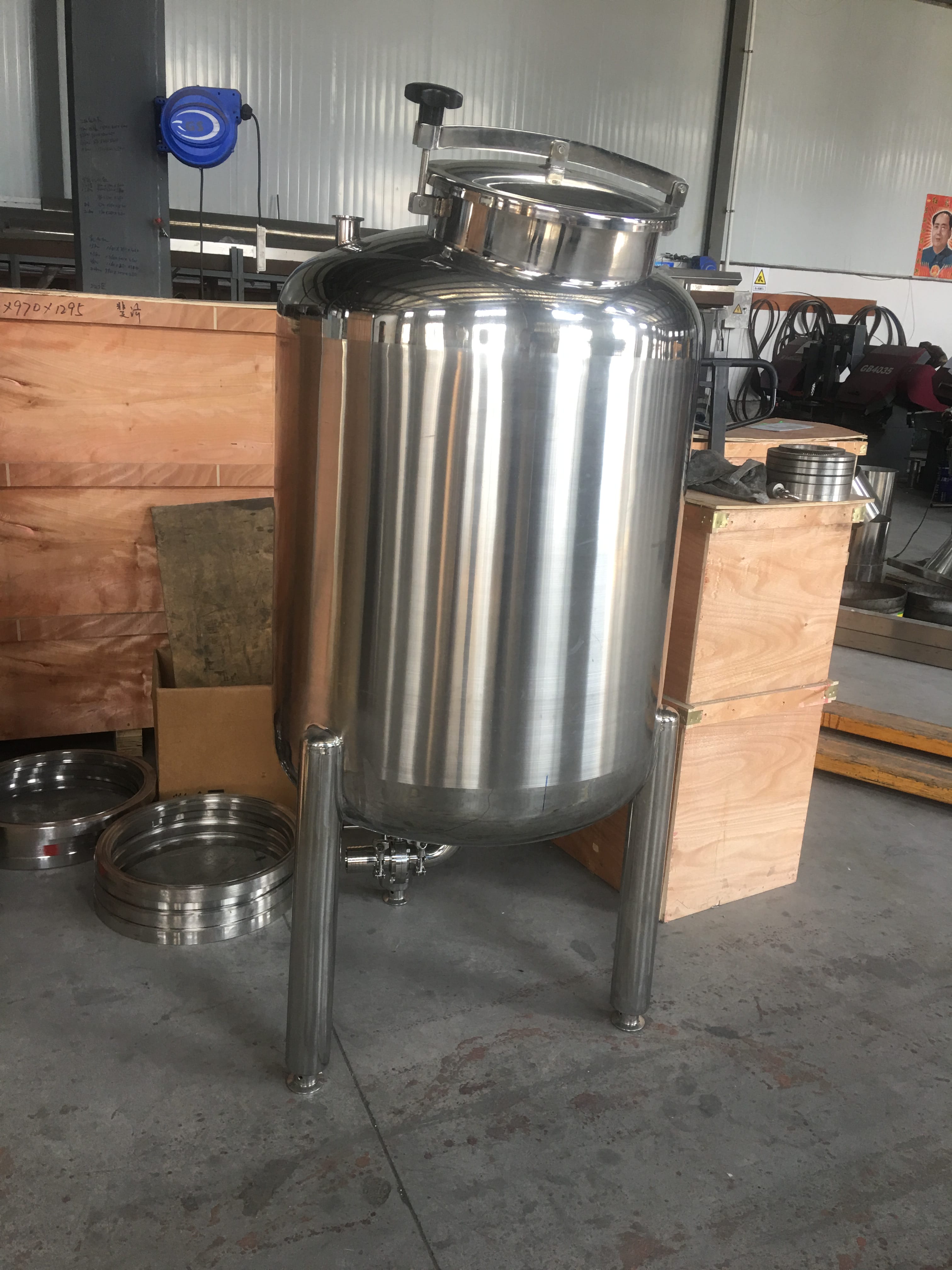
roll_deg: -3.2
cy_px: 635
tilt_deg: -14.2
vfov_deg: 61.7
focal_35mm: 29
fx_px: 1063
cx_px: 476
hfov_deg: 48.2
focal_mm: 4.15
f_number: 2.2
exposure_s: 1/33
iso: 32
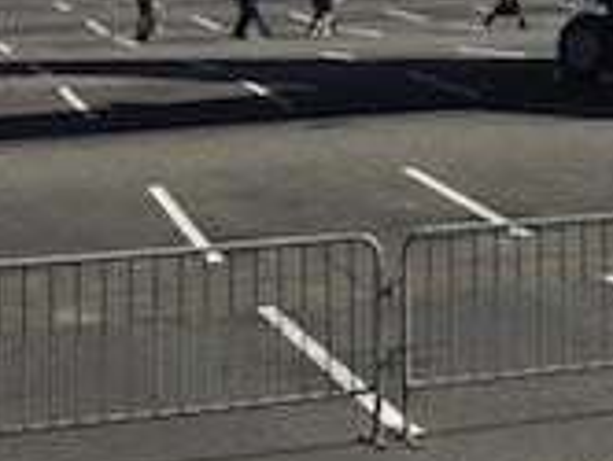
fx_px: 2164
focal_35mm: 122
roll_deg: +0.3
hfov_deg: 14.9
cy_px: -112
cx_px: 931
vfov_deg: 11.9
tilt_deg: +0.3
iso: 32
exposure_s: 1/2475
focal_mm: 4.15
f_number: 2.2
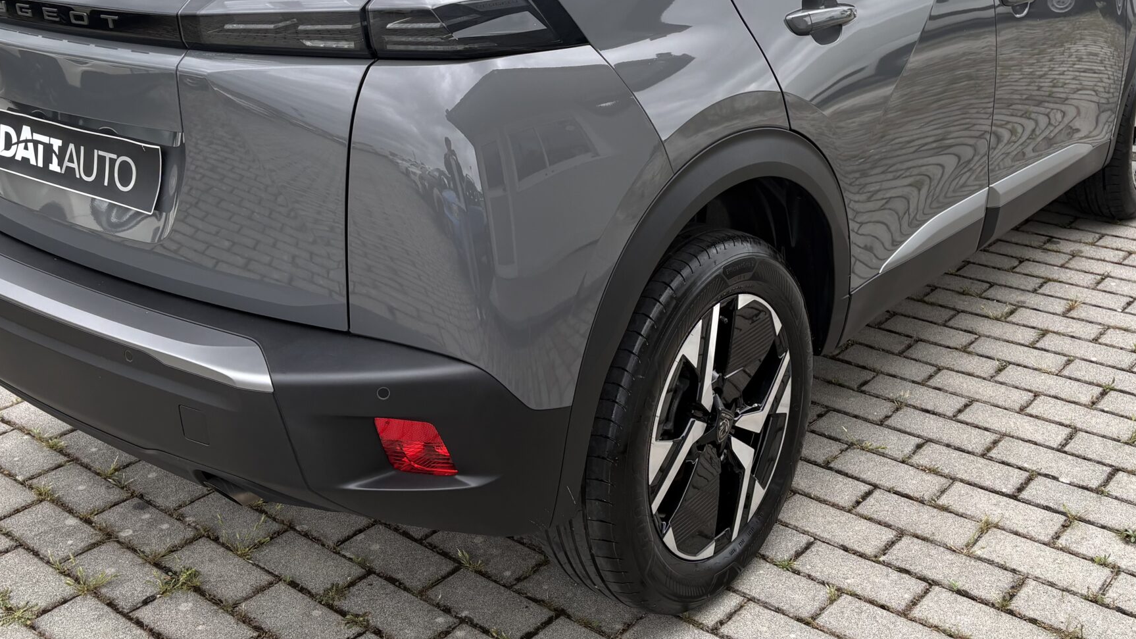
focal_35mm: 42
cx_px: 585
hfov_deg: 48.4
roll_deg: +2.0
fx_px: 1265
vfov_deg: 27.9
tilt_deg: -17.0
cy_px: 143
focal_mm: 5.96
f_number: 1.6
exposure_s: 1/341
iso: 50
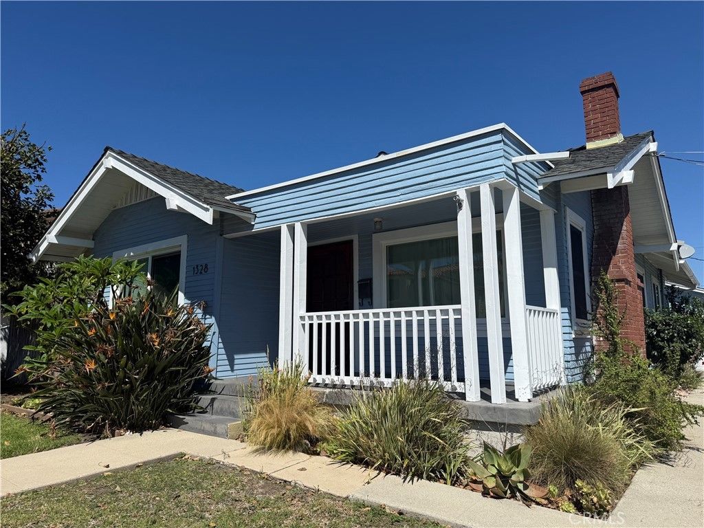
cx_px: 352
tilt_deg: +9.2
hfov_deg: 71.6
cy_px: 264
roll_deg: +0.5
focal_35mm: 24
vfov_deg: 56.8
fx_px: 488
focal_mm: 6.76
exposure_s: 1/7353
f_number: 1.78
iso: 80
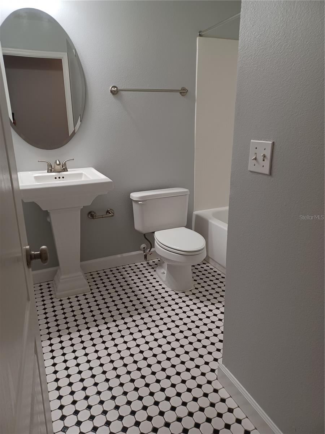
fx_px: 313
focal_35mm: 25
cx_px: 162
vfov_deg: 69.4
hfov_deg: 54.9
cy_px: 217
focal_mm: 4.6
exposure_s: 1/33
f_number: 1.8
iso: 320
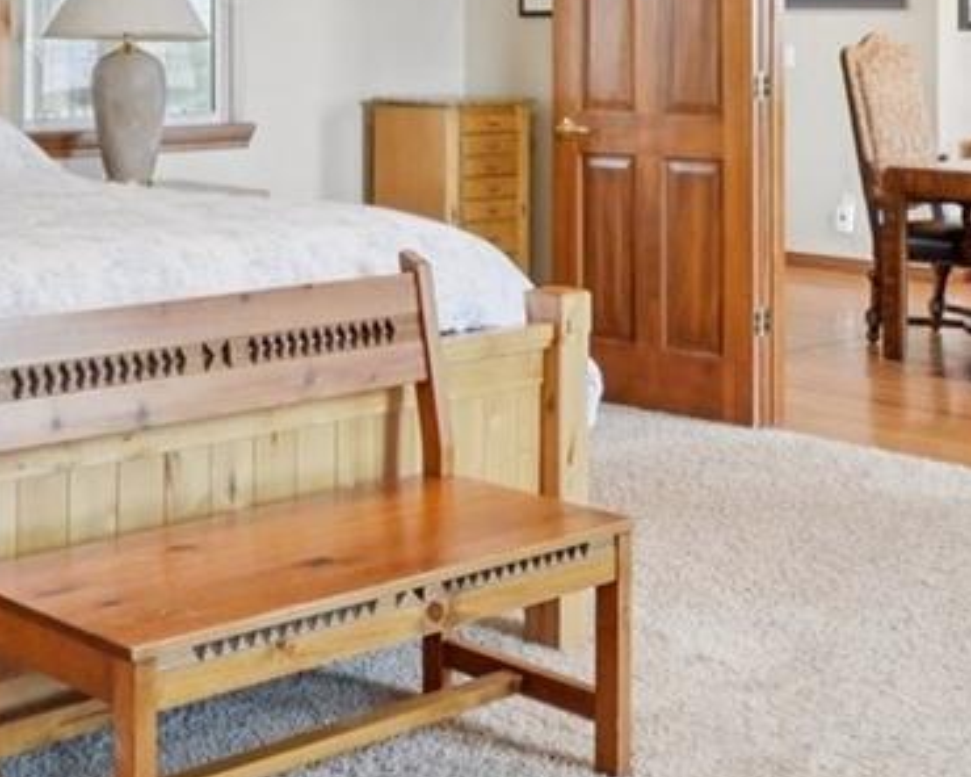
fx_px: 1891
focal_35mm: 66
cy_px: 13
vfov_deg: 22.4
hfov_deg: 28.0
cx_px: 144
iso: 800
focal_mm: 10.8
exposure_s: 1/10
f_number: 8
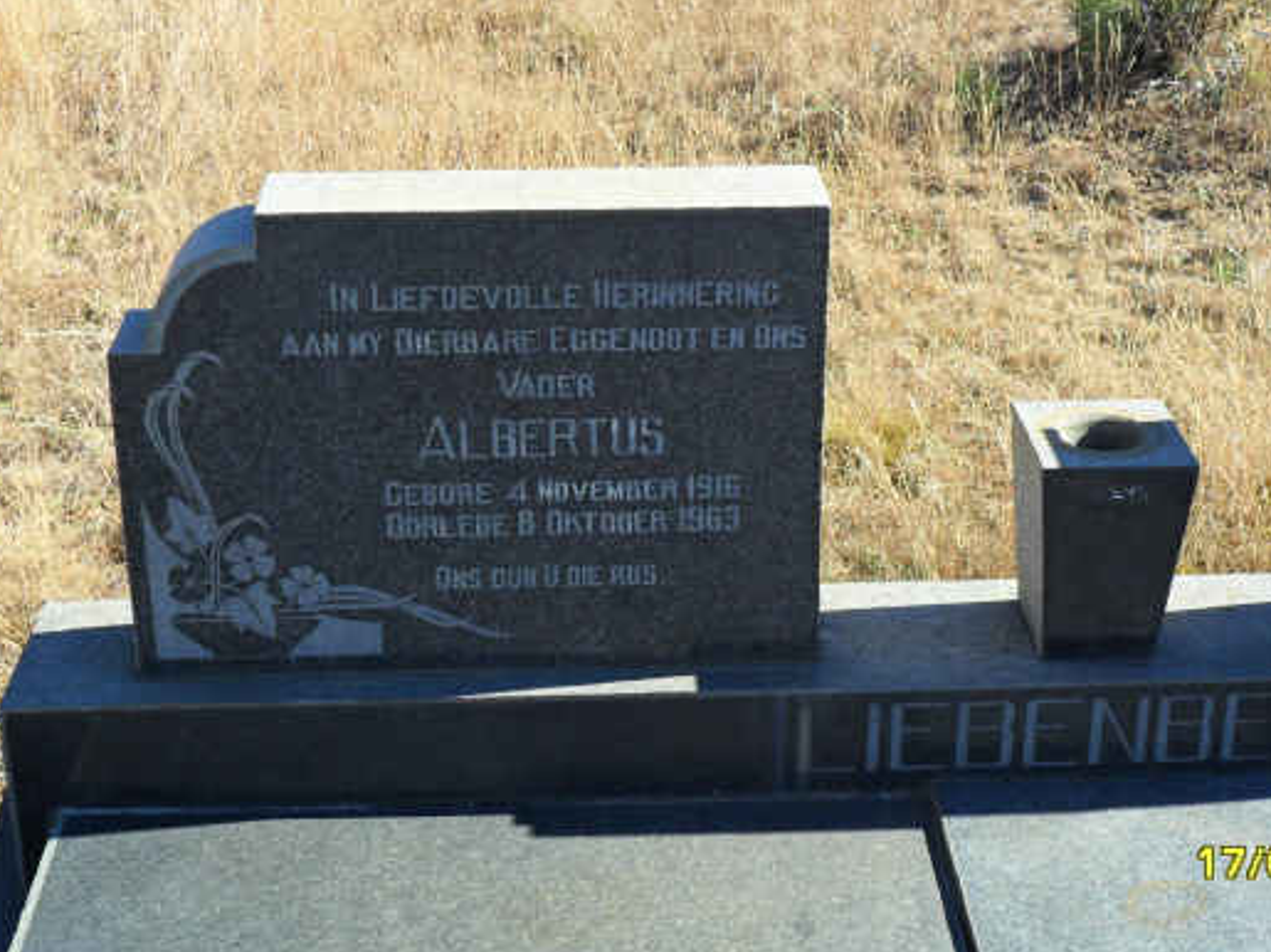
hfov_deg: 31.1
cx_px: 740
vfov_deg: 23.6
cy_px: 403
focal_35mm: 62
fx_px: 2276
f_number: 5
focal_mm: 9.3
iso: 100
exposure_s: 1/180
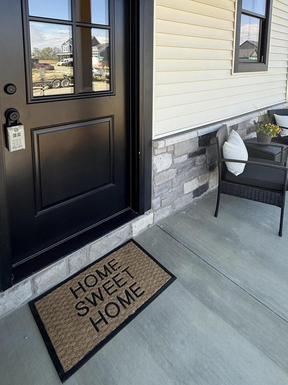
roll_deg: -0.9
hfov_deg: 61.1
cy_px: 94
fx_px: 244
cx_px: 143
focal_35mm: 22
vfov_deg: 71.0
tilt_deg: -7.4
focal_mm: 2.22
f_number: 2.2
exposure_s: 1/424
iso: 50
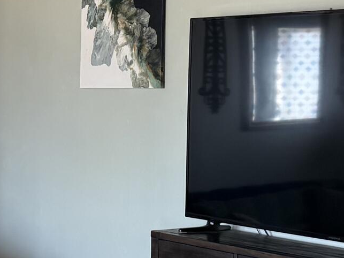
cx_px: -93
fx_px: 1113
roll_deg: -1.0
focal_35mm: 112
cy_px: 133
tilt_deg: -3.2
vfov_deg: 13.2
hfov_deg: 16.7
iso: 200
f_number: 1.78
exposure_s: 1/99
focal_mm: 6.76
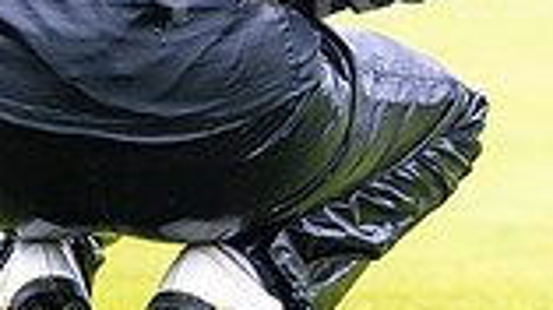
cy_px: -203
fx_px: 16995
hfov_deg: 1.9
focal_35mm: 1160
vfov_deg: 1.0
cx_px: 627
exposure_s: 1/2000
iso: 500
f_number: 4.5
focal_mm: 300
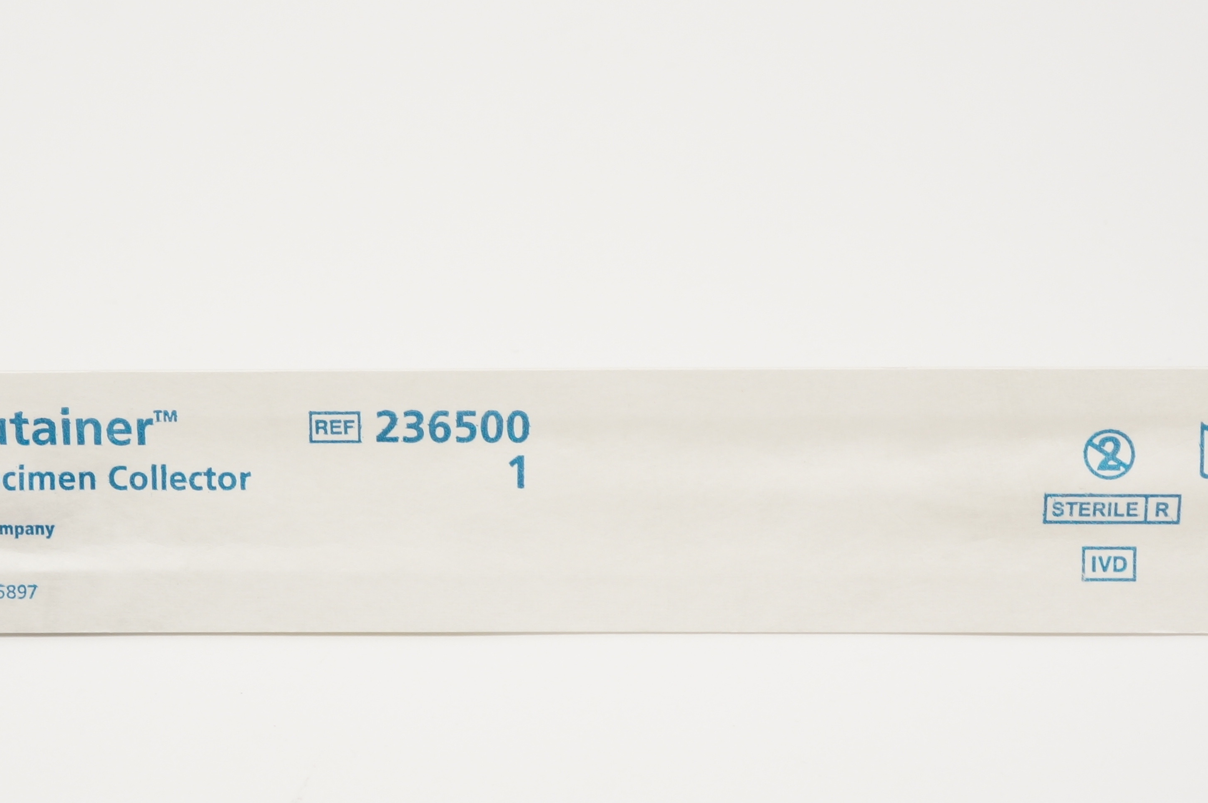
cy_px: 503
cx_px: 457
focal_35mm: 74
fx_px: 2476
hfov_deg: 27.3
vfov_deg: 18.4
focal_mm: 29
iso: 400
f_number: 6.3
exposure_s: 1/60
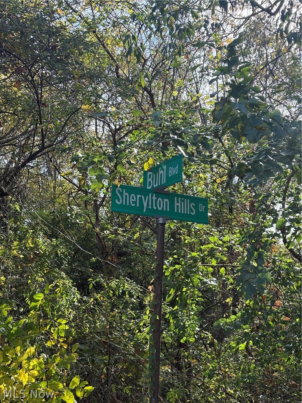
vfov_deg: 36.8
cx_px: 151
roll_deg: +0.7
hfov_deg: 28.0
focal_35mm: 52
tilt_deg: +13.2
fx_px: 605
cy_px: 202
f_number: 1.6
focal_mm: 5.96
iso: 32
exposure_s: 1/618
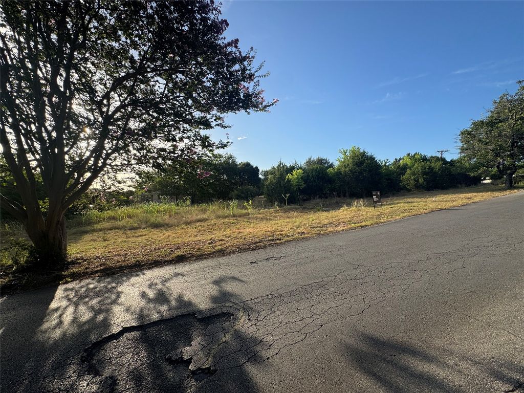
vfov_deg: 85.7
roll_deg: -0.4
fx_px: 212
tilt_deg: -0.5
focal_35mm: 14
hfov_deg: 102.1
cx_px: 262
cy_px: 196
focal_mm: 2.22
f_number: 2.2
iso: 50
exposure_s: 1/1160
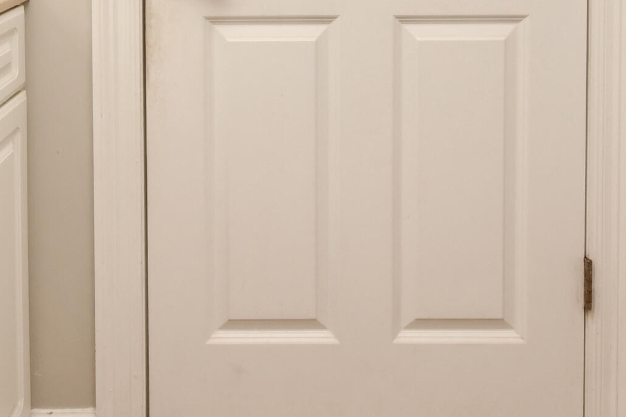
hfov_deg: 44.4
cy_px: -75
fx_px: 765
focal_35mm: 44
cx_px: 265
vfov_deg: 27.1
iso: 400
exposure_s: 1/50
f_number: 18
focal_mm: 10
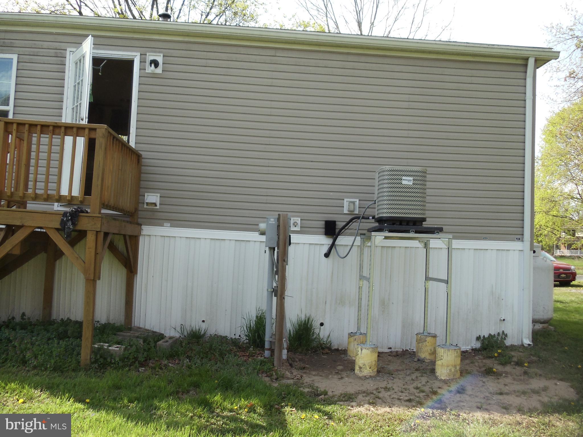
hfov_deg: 42.9
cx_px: 292
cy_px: 218
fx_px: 741
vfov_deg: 32.9
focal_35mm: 44
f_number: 3.5
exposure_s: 1/400
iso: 100
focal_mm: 6
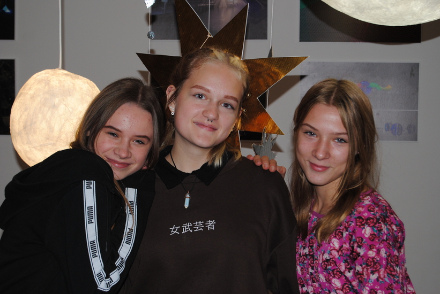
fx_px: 1010
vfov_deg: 16.6
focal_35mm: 82
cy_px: 147
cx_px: 220
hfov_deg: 24.6
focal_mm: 55
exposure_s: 1/60
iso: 200
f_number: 5.6
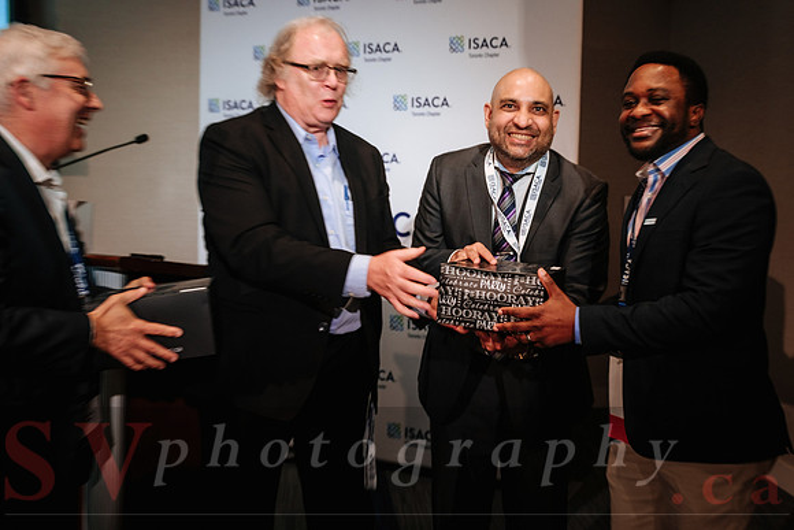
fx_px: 816
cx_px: 454
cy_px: 230
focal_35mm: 37
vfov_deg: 35.9
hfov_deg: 51.7
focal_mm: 21.3
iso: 800
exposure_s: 1/60
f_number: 2.8
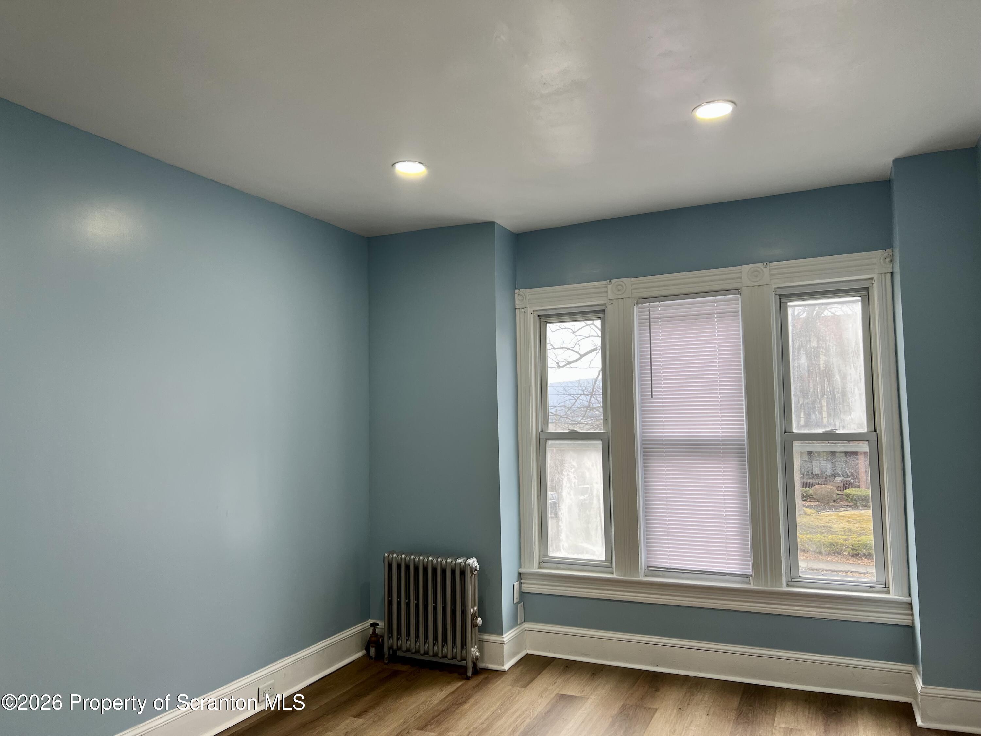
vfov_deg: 53.1
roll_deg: +1.5
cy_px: 368
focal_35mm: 26
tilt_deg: +4.4
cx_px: 490
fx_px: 737
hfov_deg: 67.3
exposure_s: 1/120
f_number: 1.5
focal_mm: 5.7
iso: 50
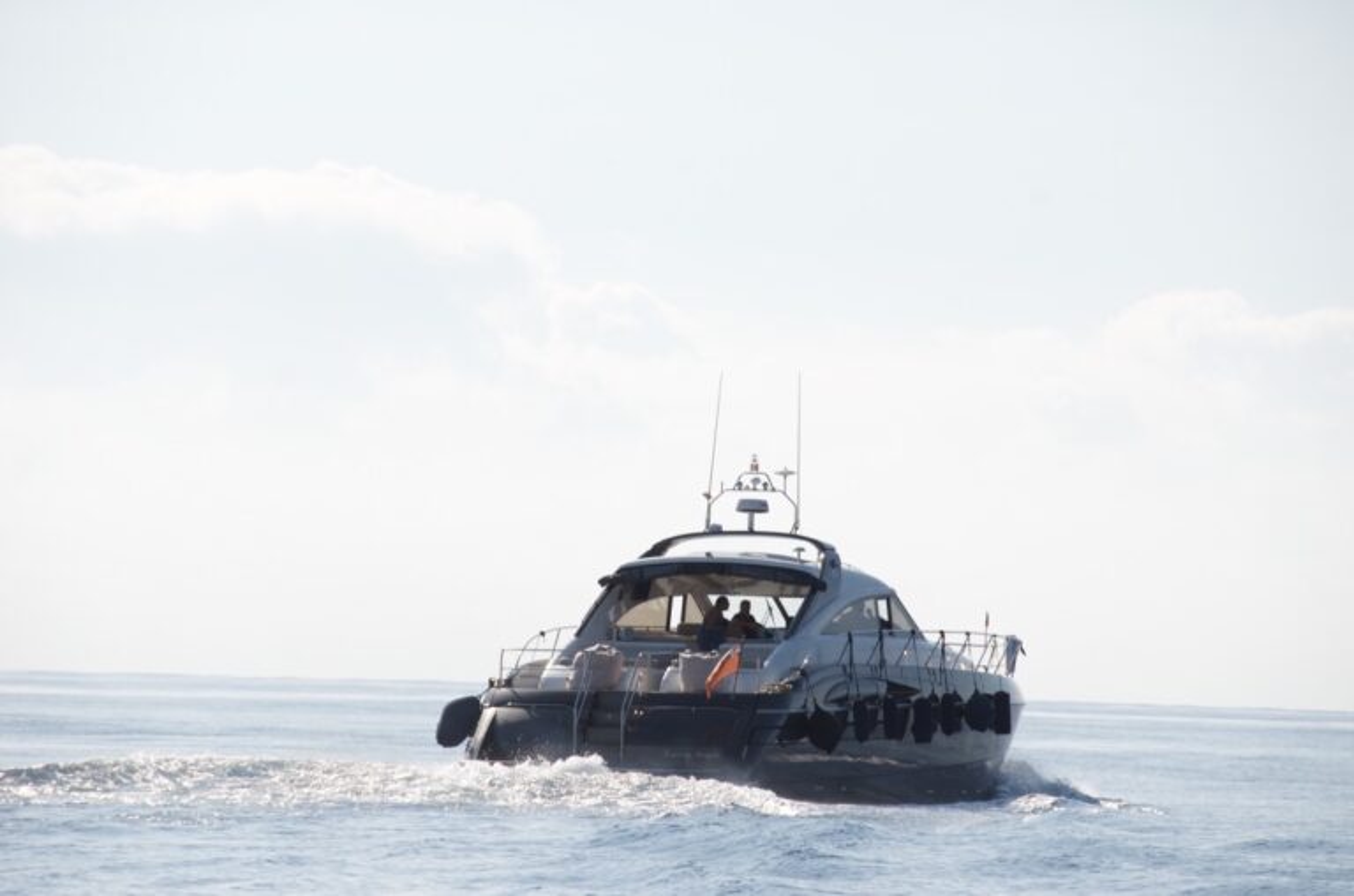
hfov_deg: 8.1
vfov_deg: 5.4
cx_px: 677
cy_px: 448
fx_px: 9567
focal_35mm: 255
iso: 200
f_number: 8
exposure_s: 1/1000
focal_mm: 170
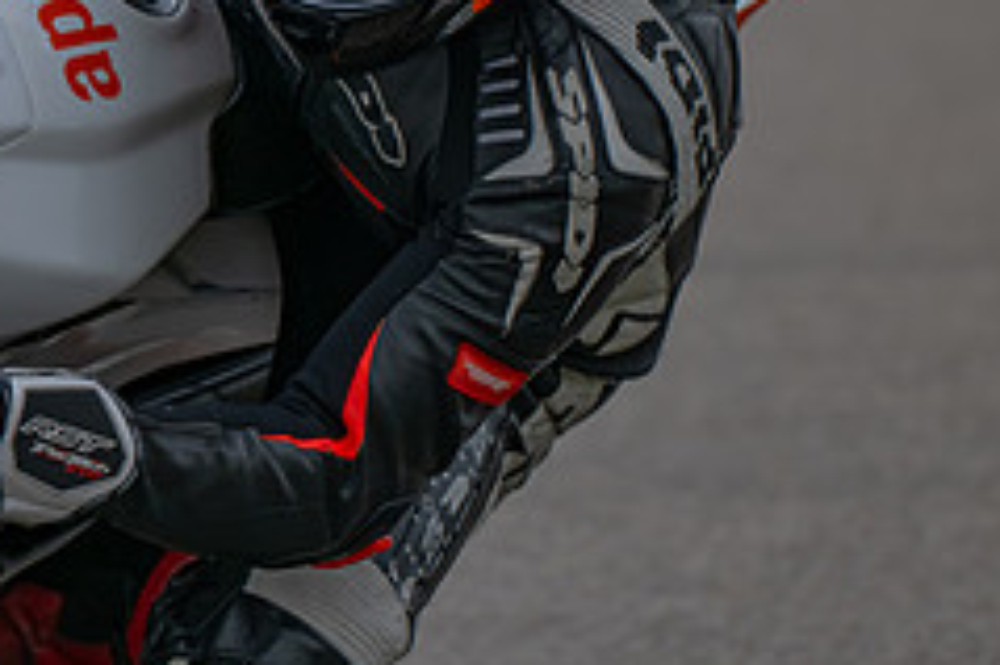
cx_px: -121
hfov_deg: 1.4
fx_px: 40443
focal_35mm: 1457
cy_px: 23
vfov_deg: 0.9
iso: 400
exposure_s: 1/1250
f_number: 6.3
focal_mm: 600
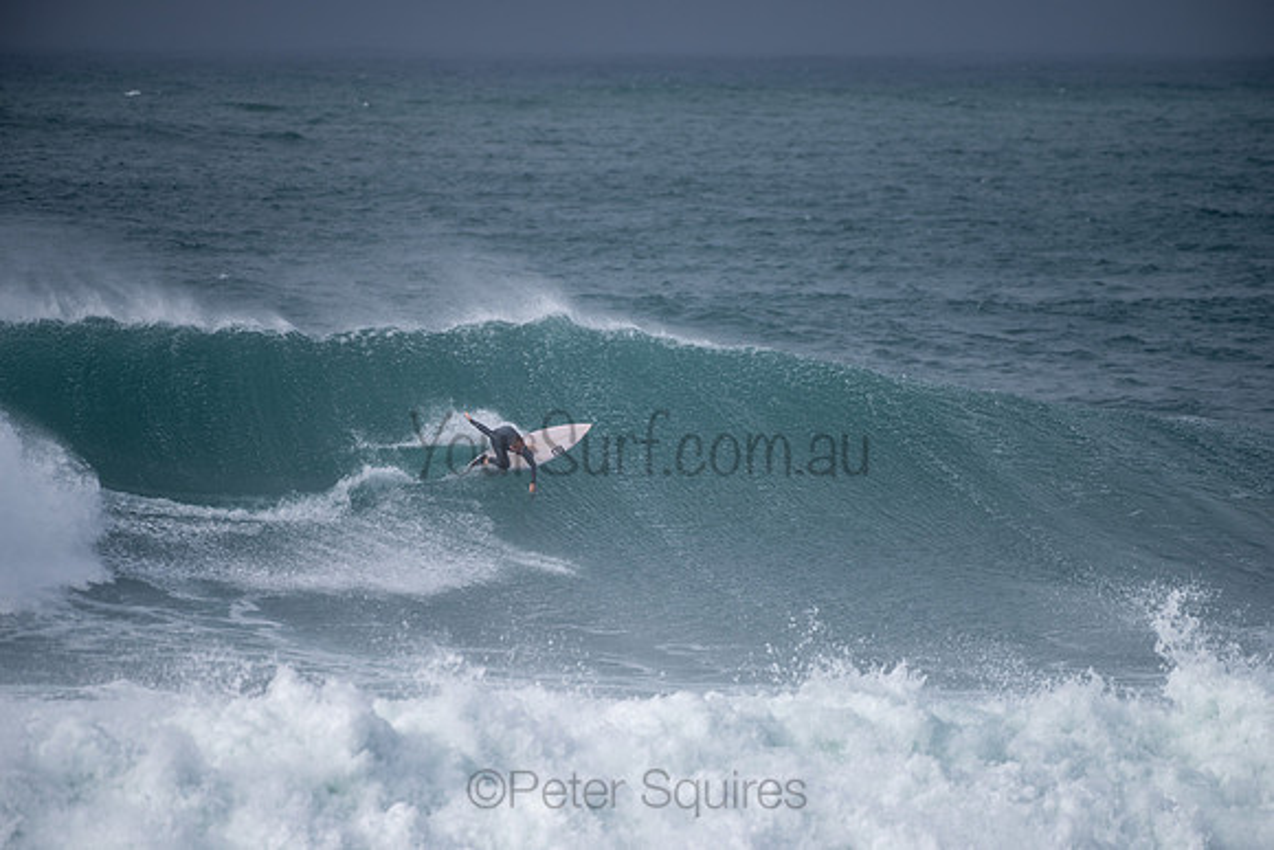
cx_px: 637
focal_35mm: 539
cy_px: 425
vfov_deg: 2.6
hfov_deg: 3.8
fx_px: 19063
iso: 80
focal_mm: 500
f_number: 5.6
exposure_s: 1/1000
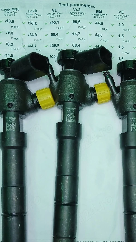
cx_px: 101
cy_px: 157
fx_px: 288
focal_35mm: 45
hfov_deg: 26.2
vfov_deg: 44.9
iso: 64
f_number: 1.8
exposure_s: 1/50.3
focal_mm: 3.98
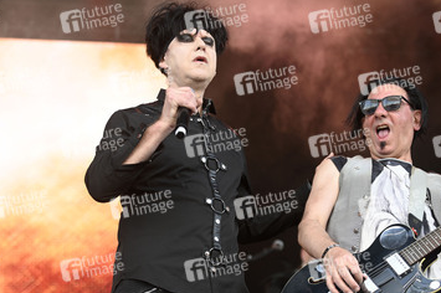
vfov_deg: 15.3
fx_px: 1089
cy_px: 174
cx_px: 233
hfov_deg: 22.9
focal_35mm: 89
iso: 320
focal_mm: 70
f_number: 2.8
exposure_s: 1/400
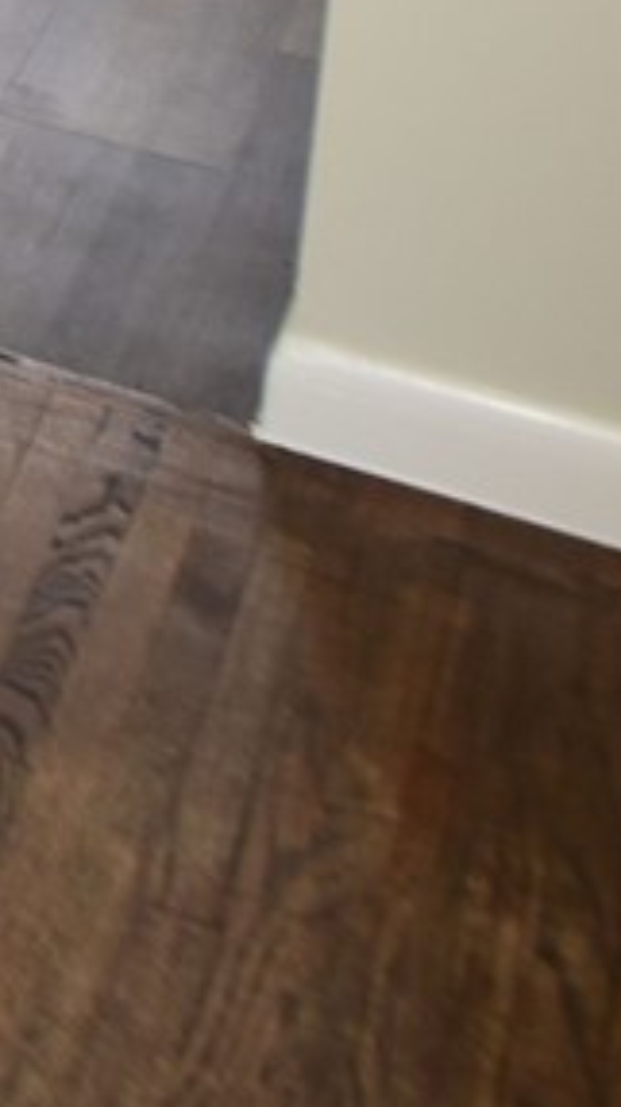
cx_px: -1942
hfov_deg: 7.6
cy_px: -887
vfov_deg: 17.0
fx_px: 3051
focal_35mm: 104
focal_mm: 14
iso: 500
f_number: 8
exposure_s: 1/25
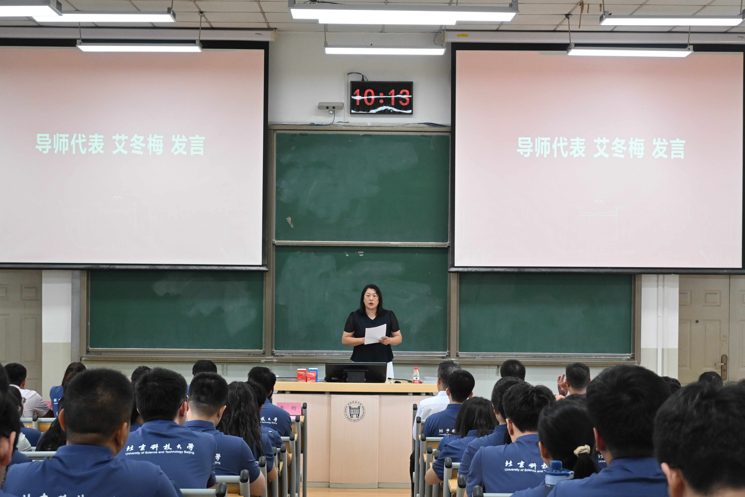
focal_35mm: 60
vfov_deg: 22.6
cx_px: 372
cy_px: 248
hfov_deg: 33.4
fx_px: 1242
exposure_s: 1/125
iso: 1800
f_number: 5.6
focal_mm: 40
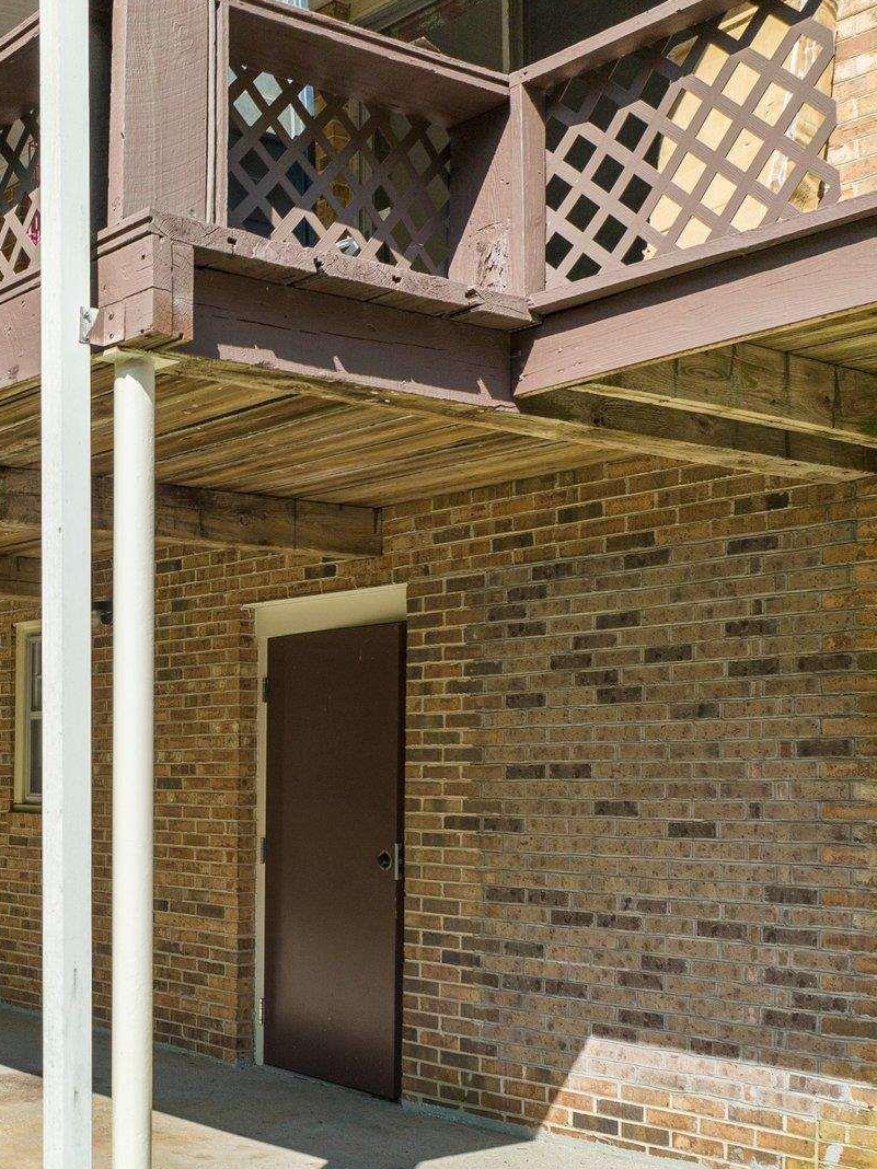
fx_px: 1554
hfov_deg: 28.7
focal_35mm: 46
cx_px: -76
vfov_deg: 40.8
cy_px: 758
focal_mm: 12.29
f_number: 2.8
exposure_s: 1/240
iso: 200
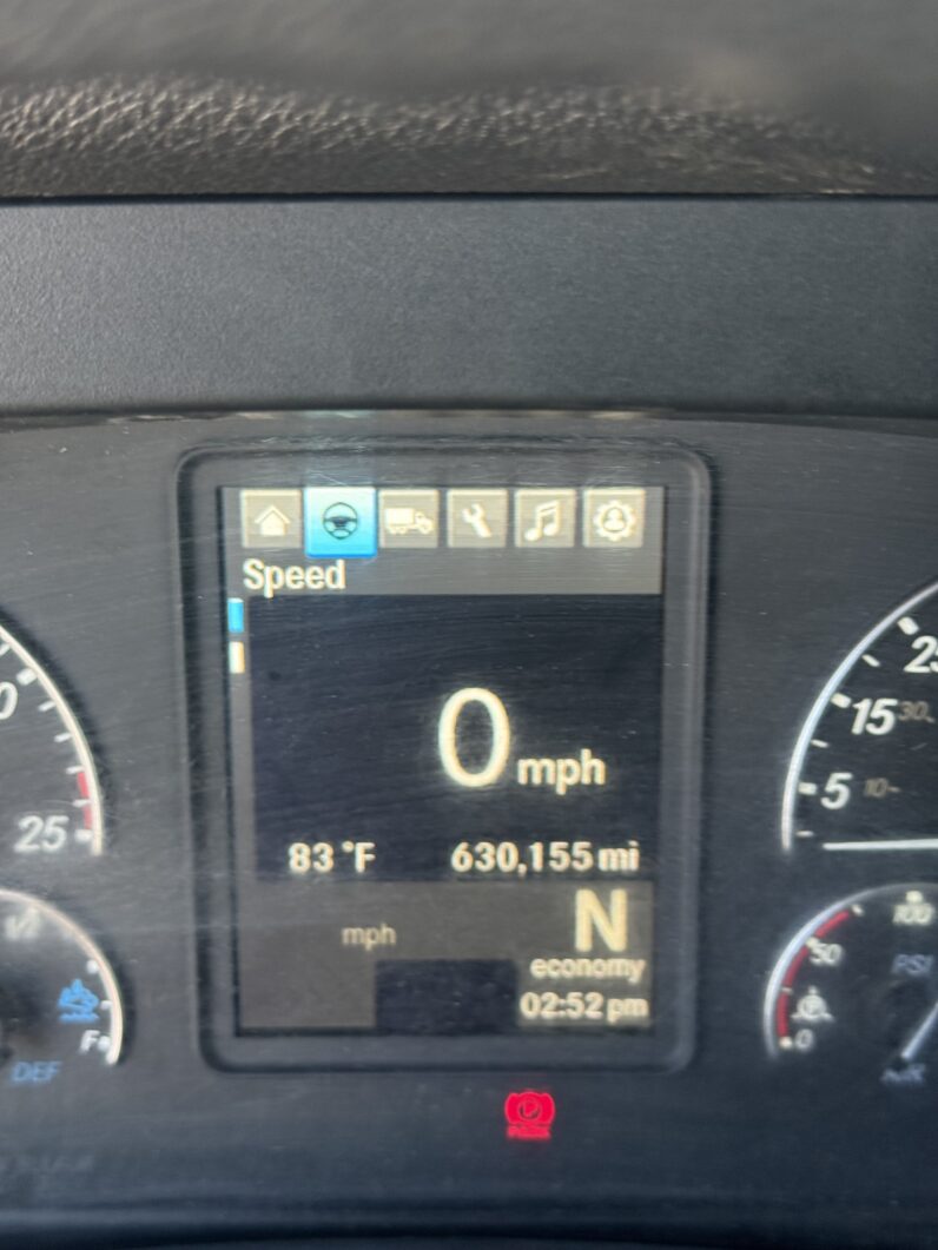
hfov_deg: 30.3
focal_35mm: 48
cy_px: 625
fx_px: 1734
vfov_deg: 39.7
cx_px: 469
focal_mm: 6.76
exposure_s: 1/97
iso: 160
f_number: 1.78
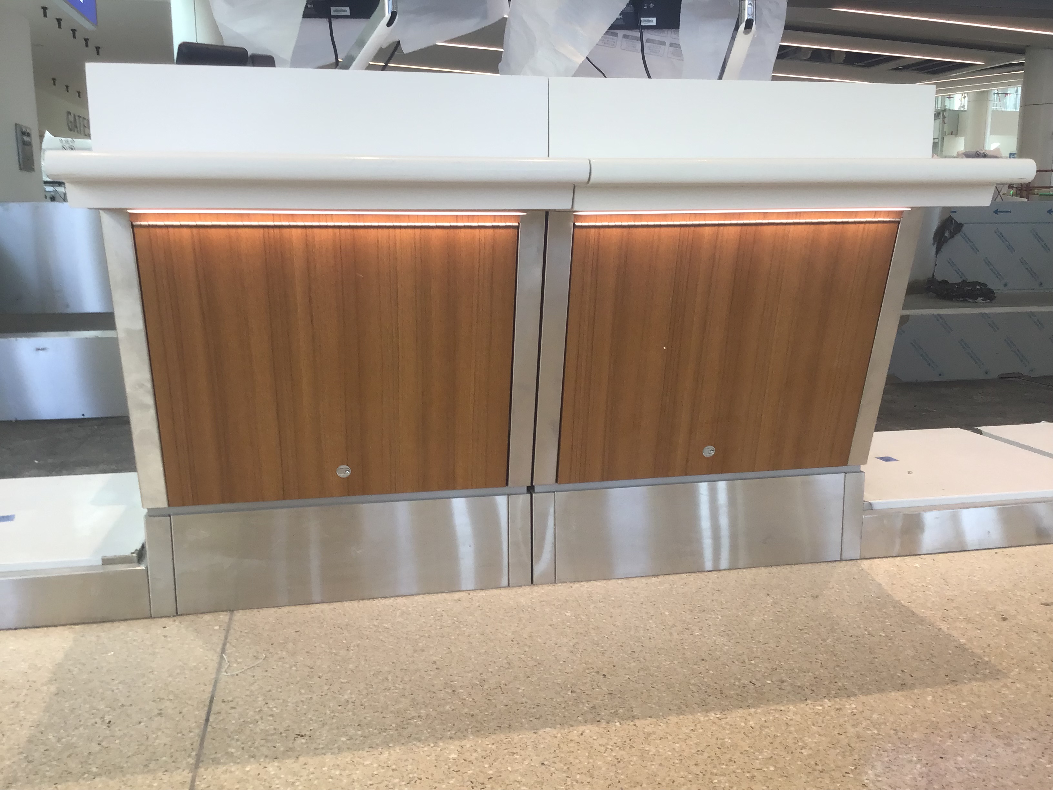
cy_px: 395
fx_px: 943
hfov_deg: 58.4
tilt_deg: -9.7
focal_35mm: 31
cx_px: 526
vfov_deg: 45.4
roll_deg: +0.4
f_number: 2.4
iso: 32
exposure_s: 1/60
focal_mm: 3.3
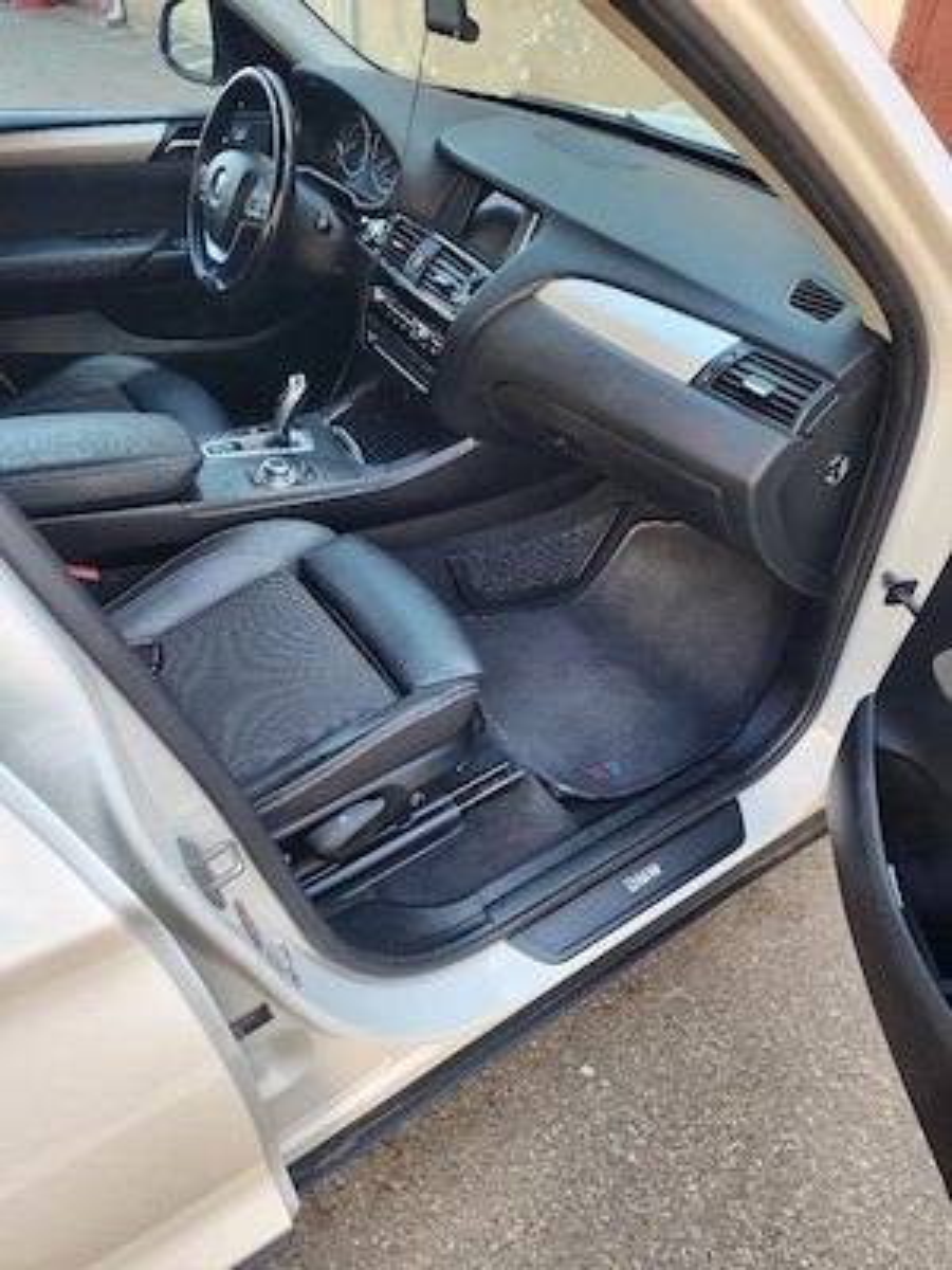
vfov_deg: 73.9
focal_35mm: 23
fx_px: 843
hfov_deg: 58.9
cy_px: 635
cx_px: 476
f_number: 1.8
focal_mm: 6.4
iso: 100
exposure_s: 1/182
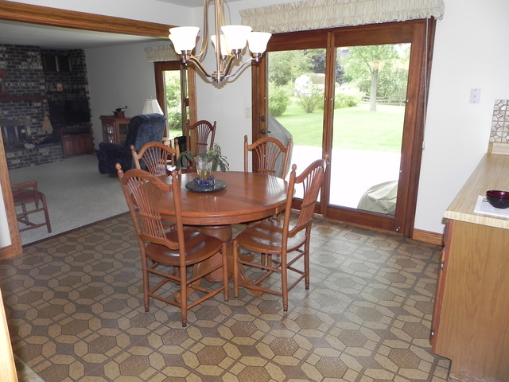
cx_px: 254
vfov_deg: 53.1
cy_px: 191
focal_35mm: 26
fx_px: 382
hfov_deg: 67.3
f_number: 3.2
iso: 160
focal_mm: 4.6
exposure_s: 1/77
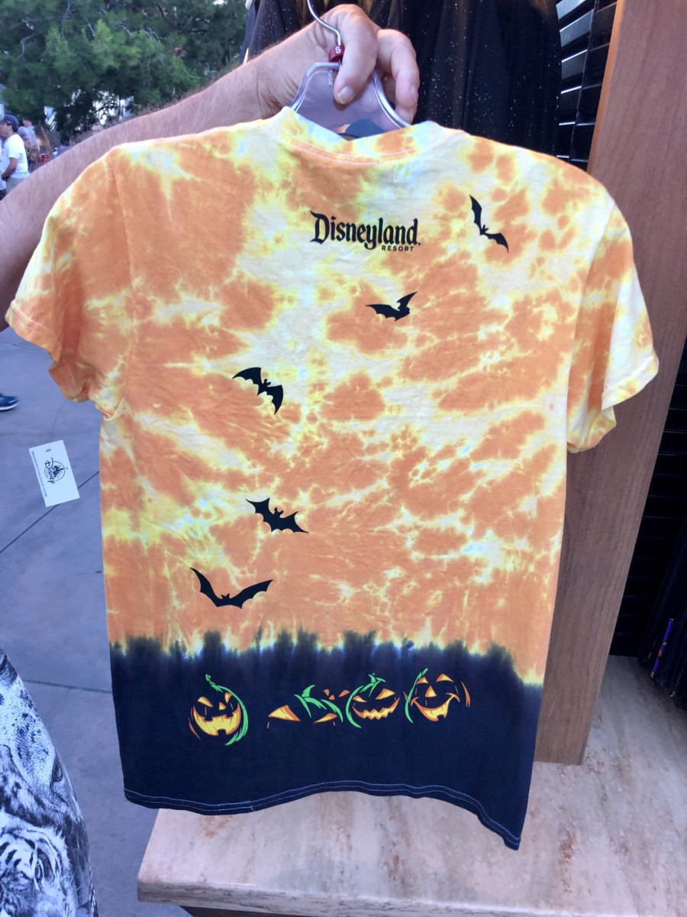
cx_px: 344
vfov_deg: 63.4
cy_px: 458
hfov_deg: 49.7
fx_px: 741
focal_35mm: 28
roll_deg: -3.1
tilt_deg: -21.3
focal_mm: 4
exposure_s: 1/30
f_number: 1.8
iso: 40
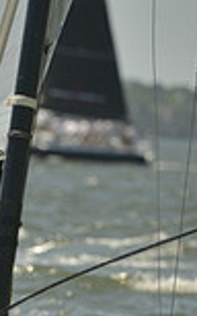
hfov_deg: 1.1
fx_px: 9923
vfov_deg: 1.8
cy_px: 307
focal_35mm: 1153
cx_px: -386
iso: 280
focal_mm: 300
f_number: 8
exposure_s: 1/1600
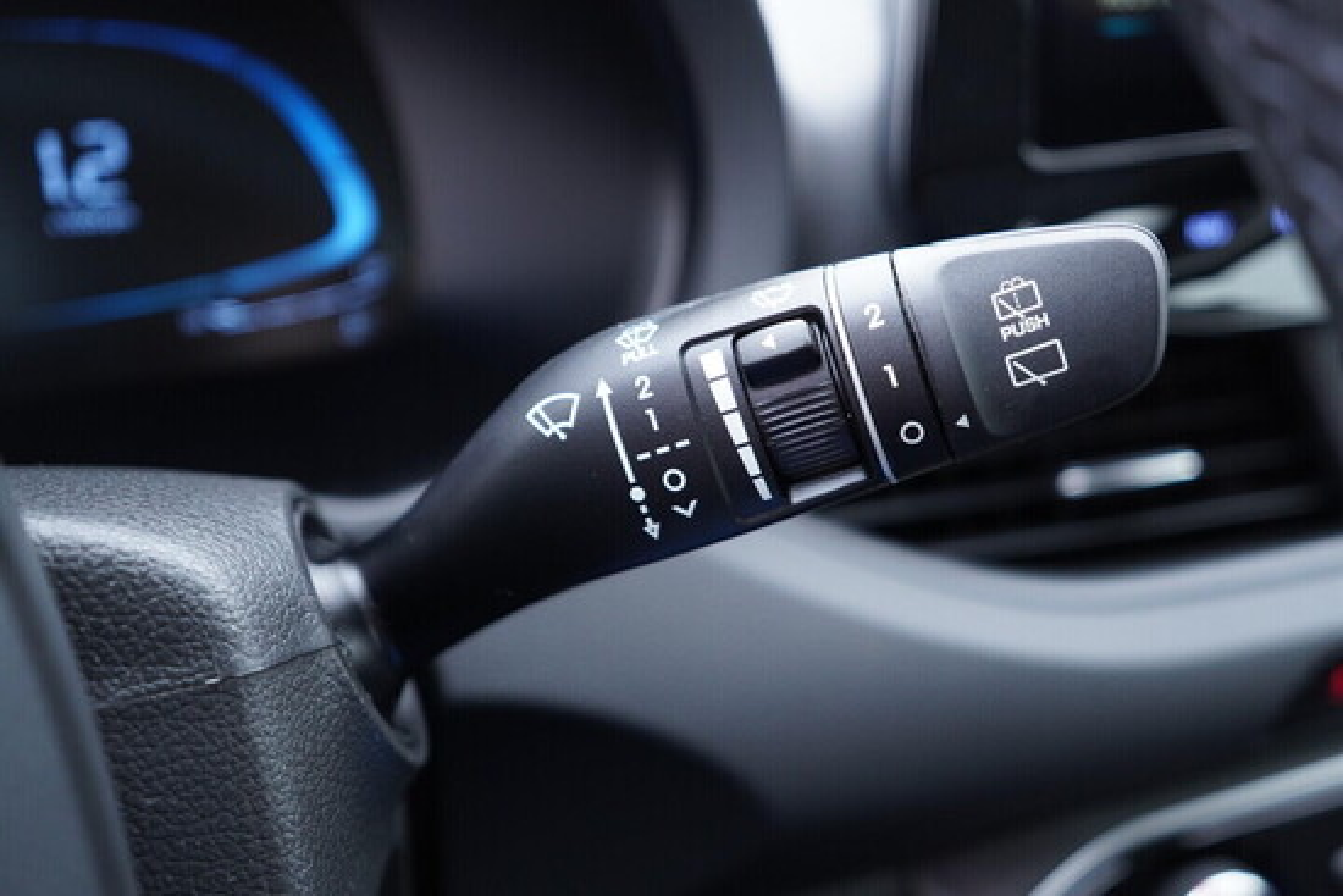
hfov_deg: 53.1
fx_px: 1343
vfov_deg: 36.9
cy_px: 448
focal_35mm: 36
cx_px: 672
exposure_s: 1/40
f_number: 2.8
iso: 640
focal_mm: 24
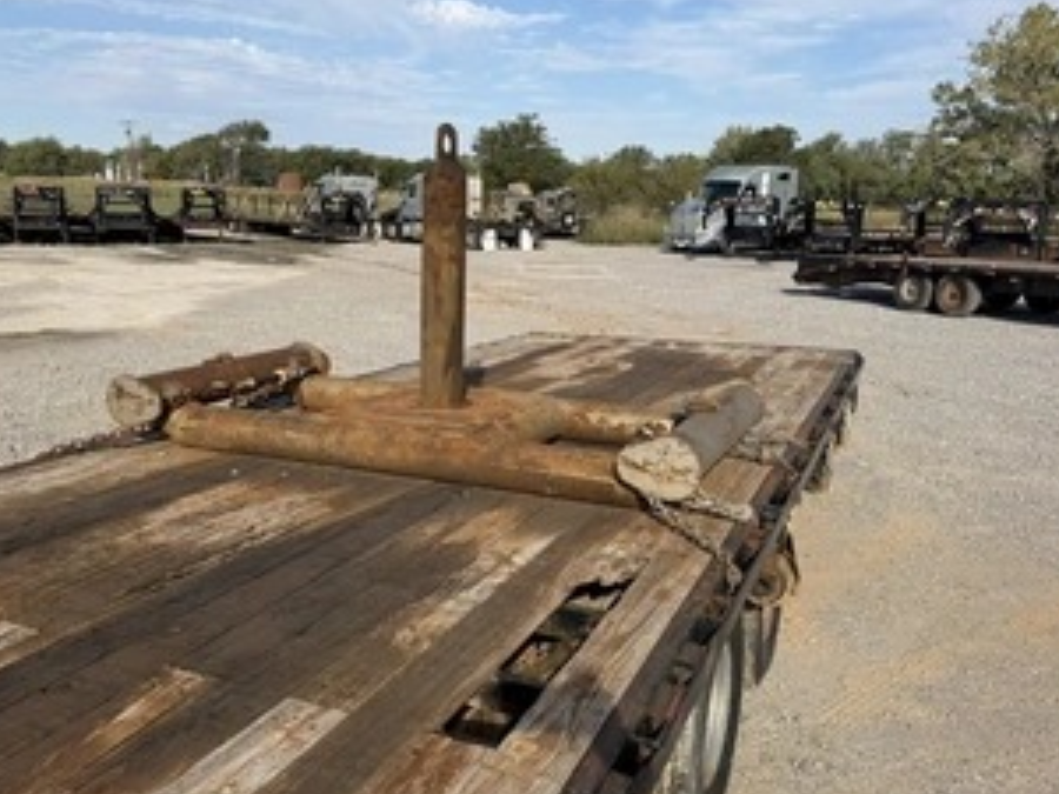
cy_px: 388
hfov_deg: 56.6
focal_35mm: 32
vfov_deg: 44.2
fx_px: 979
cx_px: 462
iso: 80
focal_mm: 6.76
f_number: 1.78
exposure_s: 1/4975
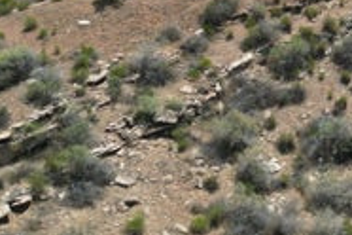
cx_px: 483
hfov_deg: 21.0
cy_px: -85
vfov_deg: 15.0
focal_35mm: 86
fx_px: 841
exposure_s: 1/2500
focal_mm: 6.72
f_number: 1.7
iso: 120
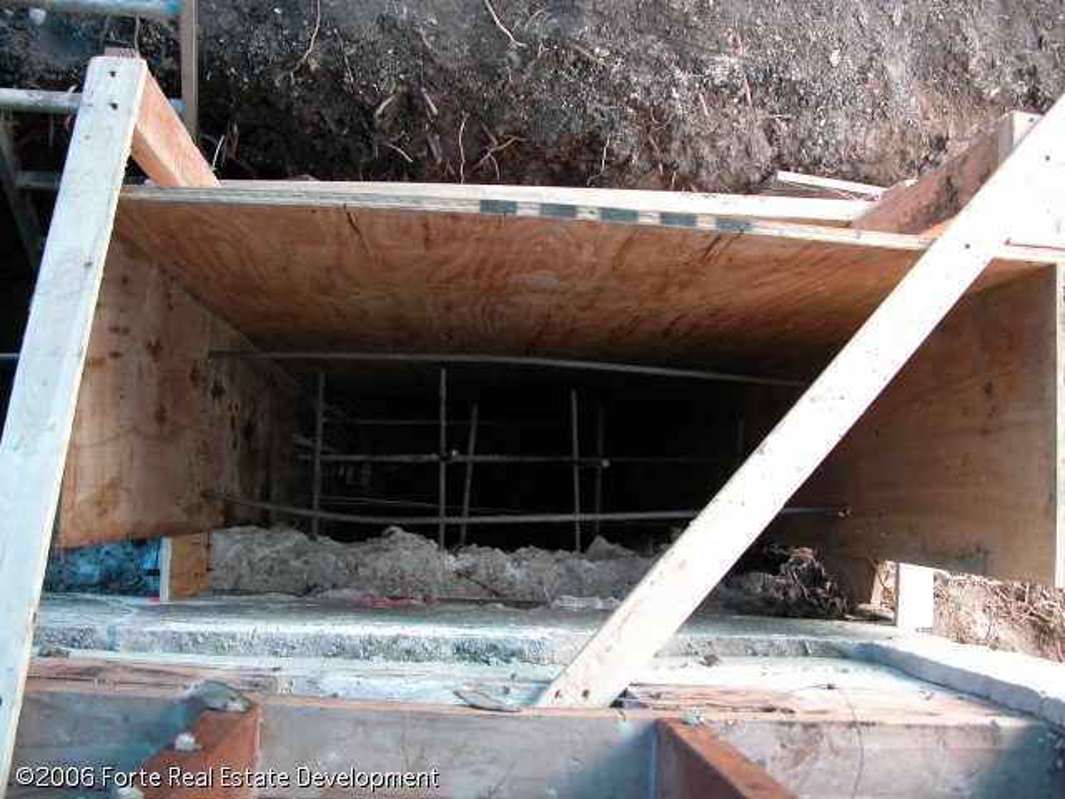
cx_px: 532
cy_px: 400
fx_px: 1077
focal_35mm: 35
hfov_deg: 52.6
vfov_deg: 40.7
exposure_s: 1/54.1
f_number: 2.8
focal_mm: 8.9
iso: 100
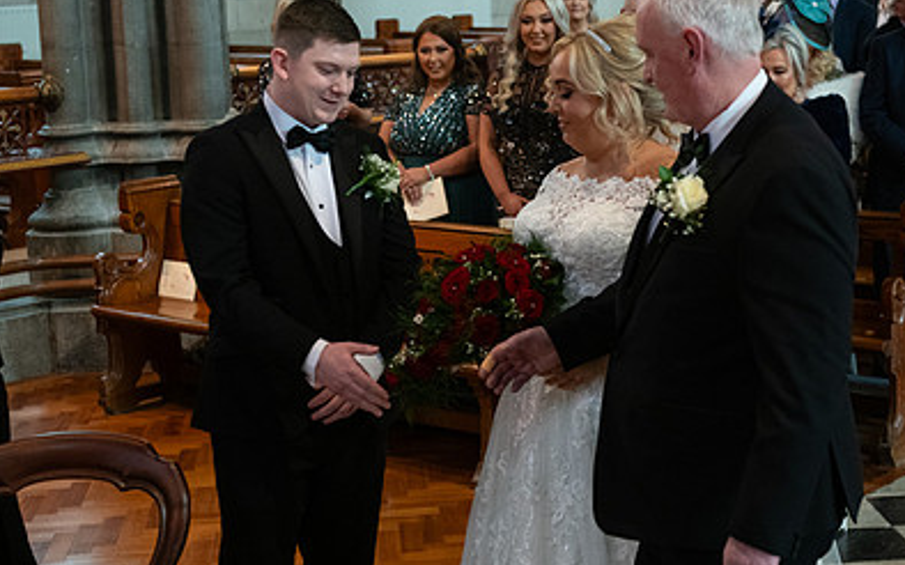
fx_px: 1775
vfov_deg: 18.1
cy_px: 247
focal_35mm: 72
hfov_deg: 28.5
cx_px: 537
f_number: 3.5
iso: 1250
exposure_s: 1/160
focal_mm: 48
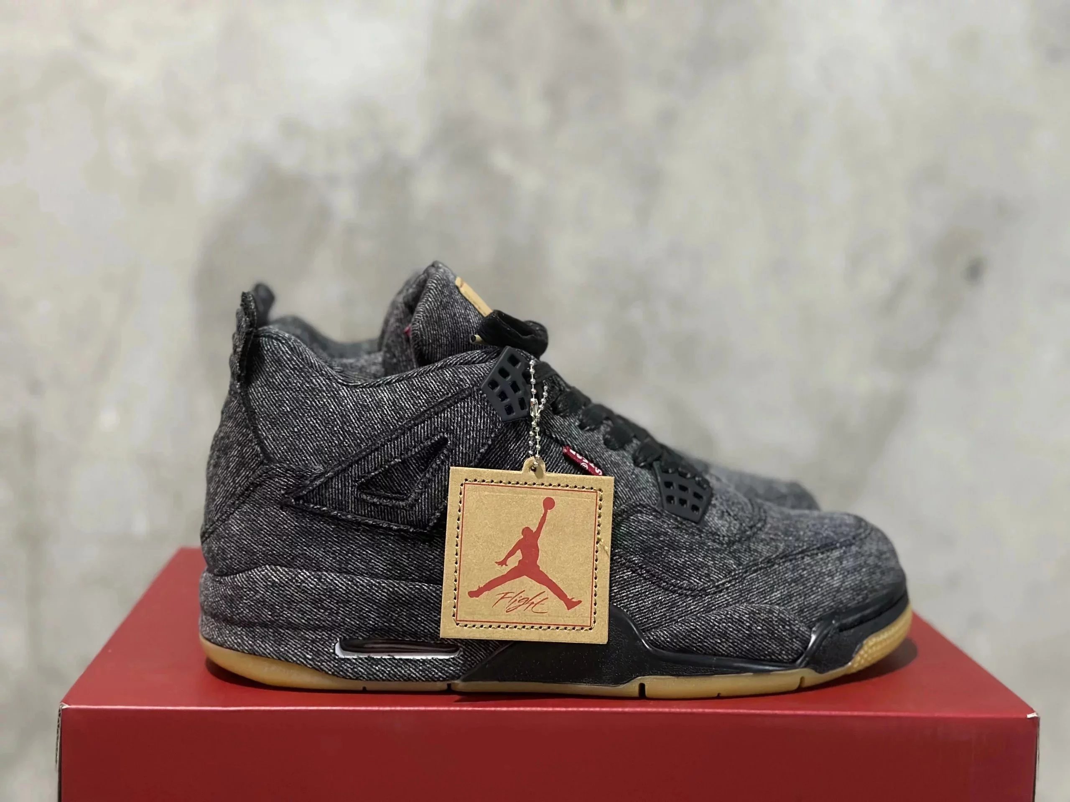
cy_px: 401
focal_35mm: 48
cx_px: 535
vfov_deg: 30.3
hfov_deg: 39.7
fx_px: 1484
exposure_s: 1/33
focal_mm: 6.86
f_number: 1.78
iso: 500
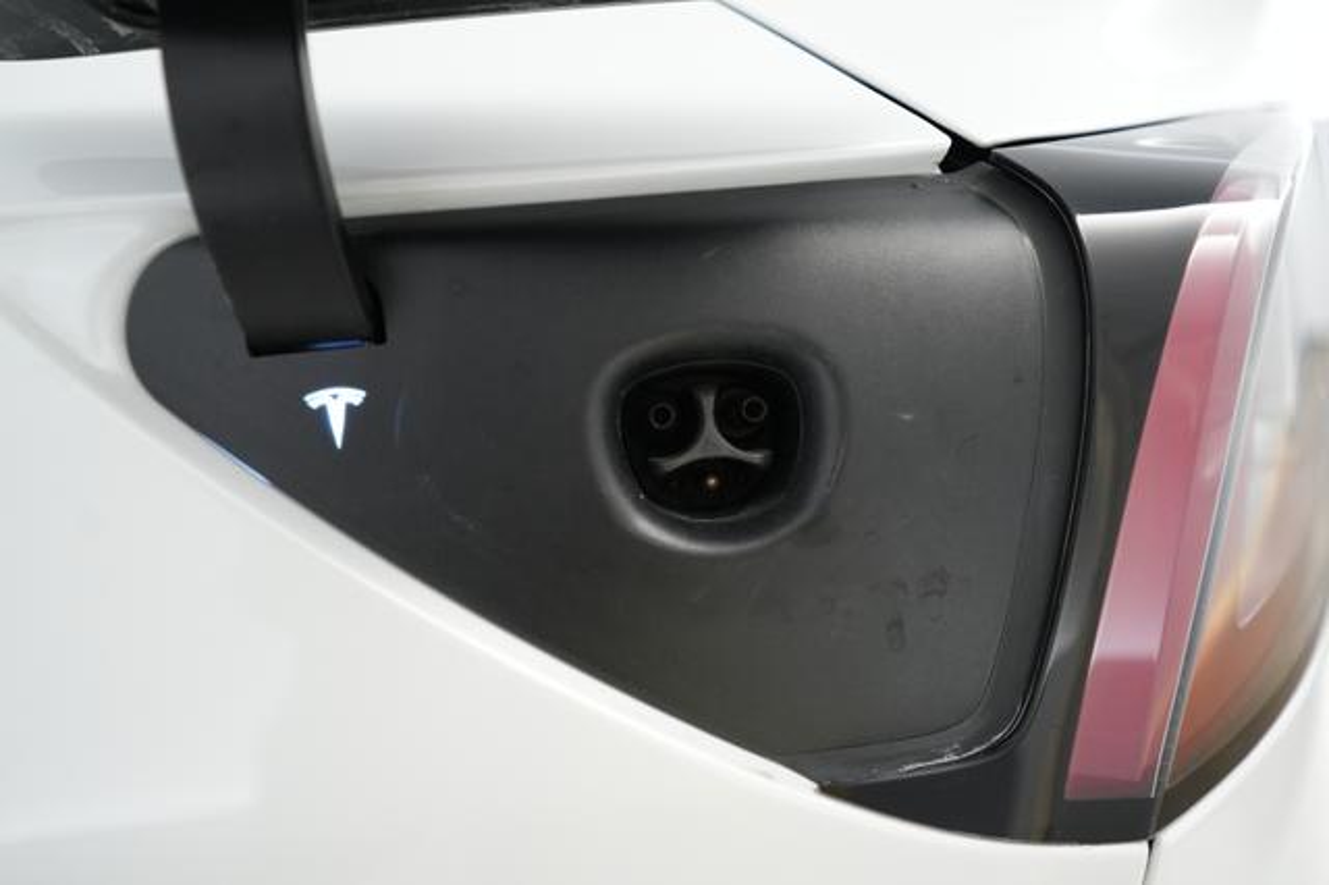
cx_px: 664
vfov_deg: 46.4
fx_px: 1033
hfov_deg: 65.5
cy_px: 442
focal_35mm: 28
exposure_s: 1/250
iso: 2500
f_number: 2.8
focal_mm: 28
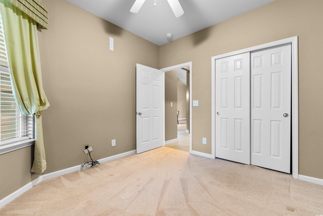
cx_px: 162
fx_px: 135
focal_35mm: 15
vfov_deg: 77.3
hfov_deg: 100.4
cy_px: 108
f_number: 4.5
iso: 100
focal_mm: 10
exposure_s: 5
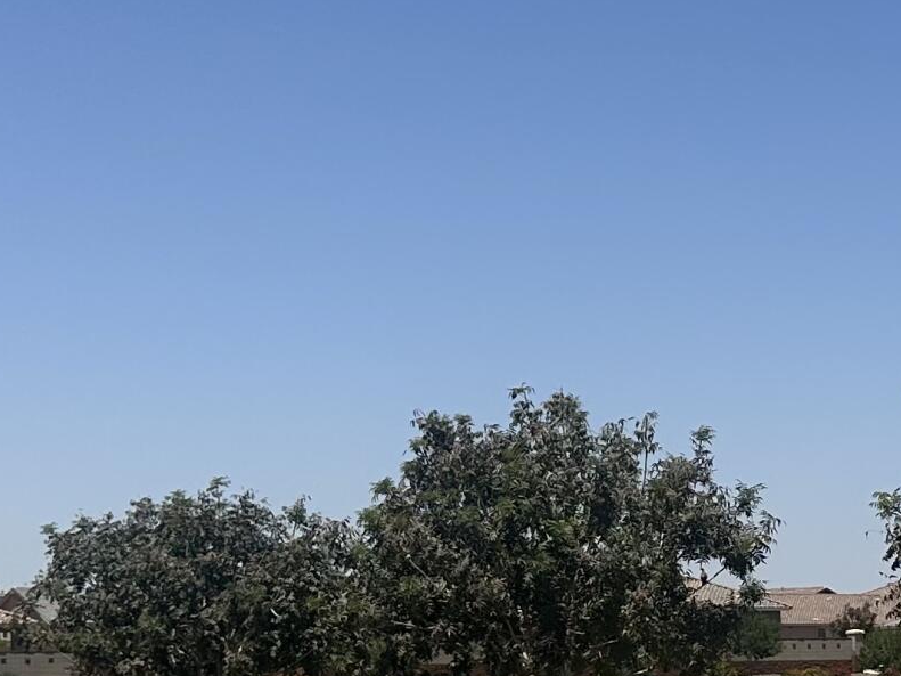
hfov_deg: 21.1
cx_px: 801
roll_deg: -0.5
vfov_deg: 16.0
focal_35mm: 91
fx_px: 2368
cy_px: 603
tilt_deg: +1.6
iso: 80
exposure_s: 1/7576
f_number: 1.78
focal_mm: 6.86
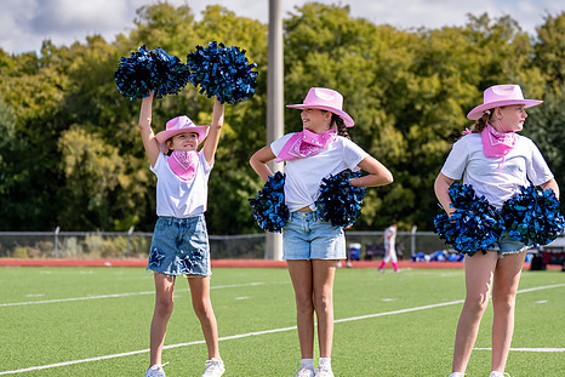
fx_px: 1994
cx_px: 283
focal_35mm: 127
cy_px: 217
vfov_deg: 10.8
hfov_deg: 16.1
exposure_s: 1/4000
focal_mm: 70
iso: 250
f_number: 2.8
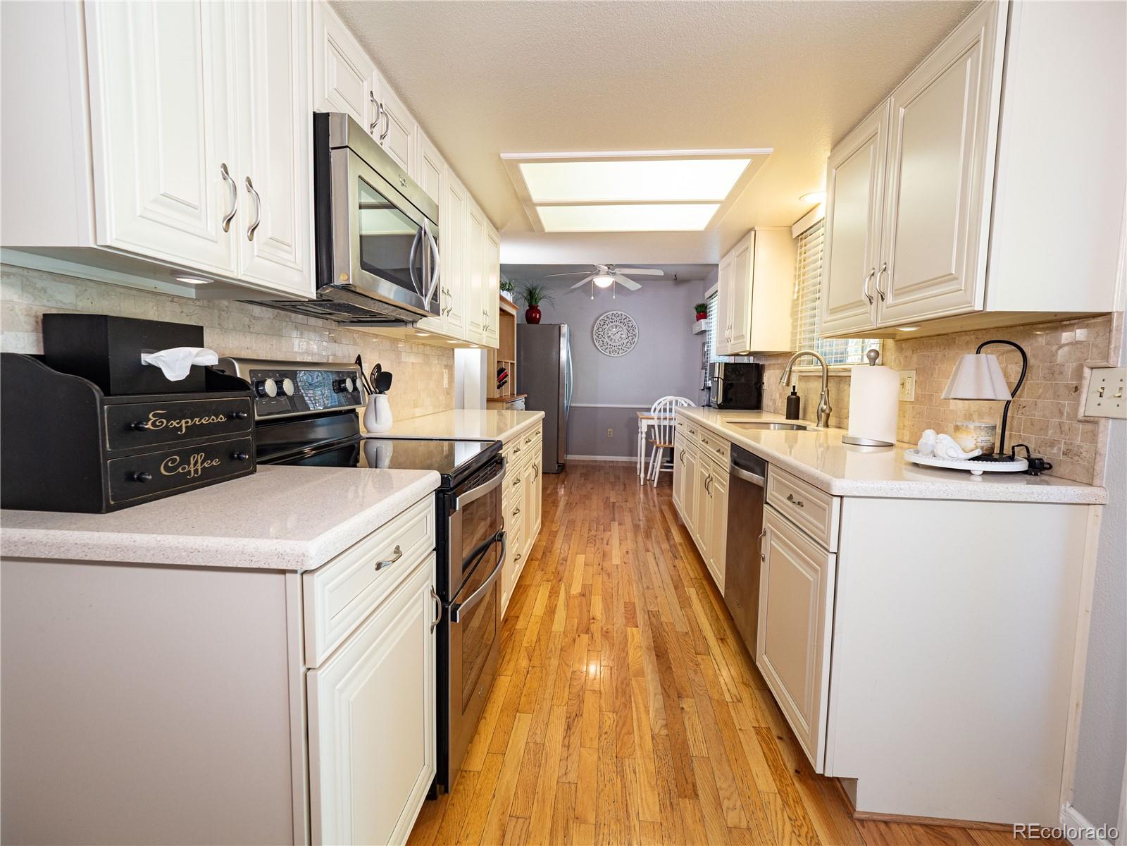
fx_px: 586
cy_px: 423
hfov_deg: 87.8
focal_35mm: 18
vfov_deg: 71.6
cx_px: 564
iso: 200
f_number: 4.5
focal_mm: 9
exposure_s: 1/15
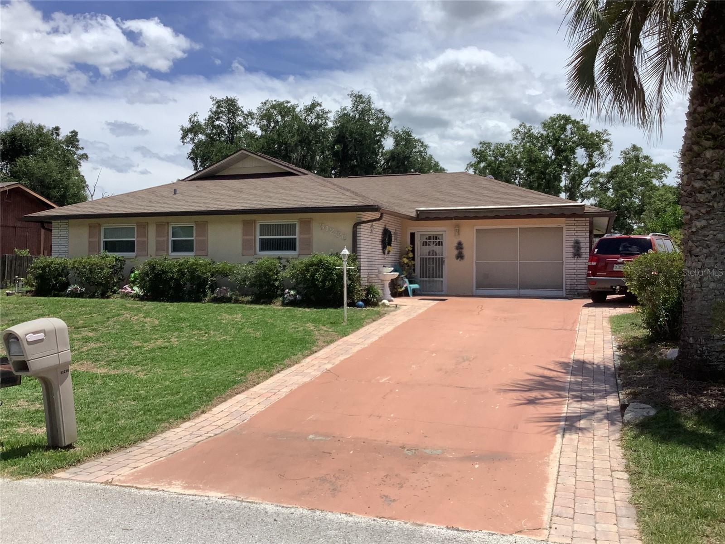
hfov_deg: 58.4
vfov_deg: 45.4
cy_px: 272
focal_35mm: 31
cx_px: 362
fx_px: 649
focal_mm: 3.3
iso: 25
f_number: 2.4
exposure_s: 1/2262
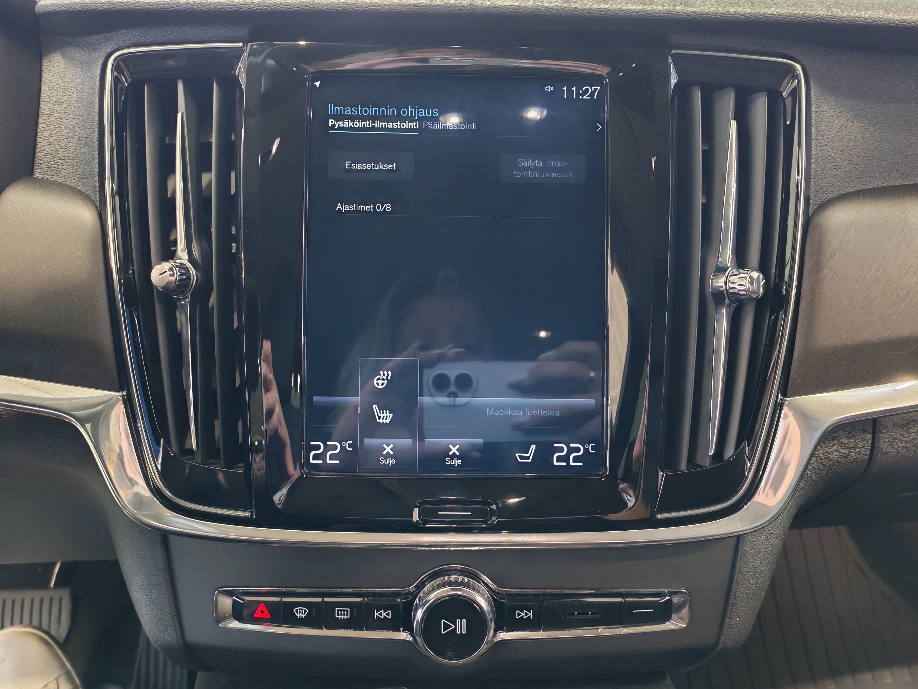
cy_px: 344
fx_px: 849
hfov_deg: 56.8
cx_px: 459
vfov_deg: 44.2
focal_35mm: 32
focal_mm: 6.12
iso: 2000
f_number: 1.9
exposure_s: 1/50
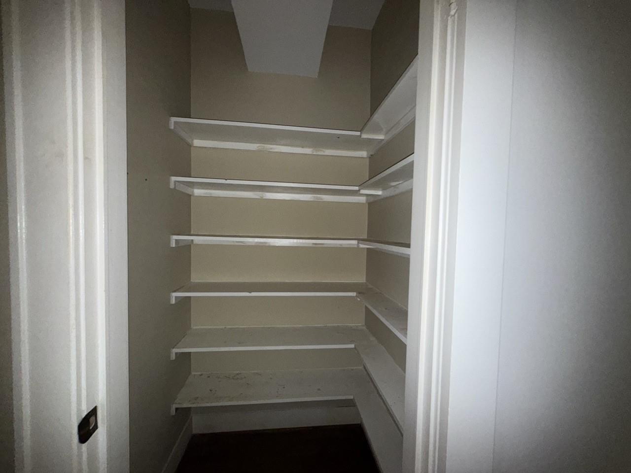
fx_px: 255
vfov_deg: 85.7
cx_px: 316
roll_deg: -2.2
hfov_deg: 102.1
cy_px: 236
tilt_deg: -2.2
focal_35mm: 14
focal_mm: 2.22
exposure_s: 1/60
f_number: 2.2
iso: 125
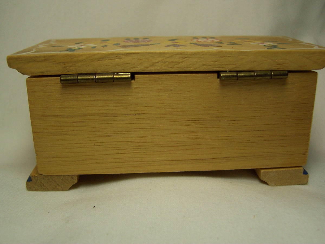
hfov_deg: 50.1
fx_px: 347
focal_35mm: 37
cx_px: 162
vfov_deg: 38.7
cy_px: 122
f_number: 2.8
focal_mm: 5.6
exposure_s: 1/250
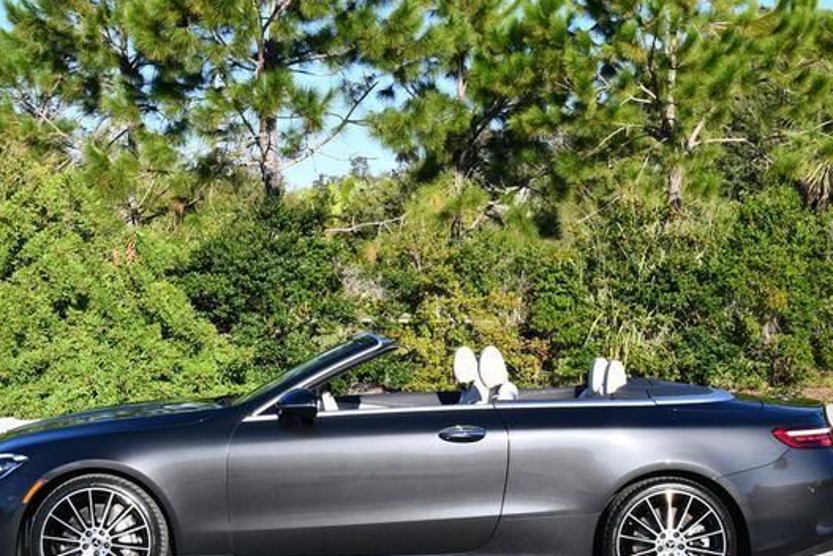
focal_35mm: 68
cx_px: 401
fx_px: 1574
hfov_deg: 29.6
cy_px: 330
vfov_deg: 20.0
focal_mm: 28
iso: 180
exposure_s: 1/250
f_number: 8
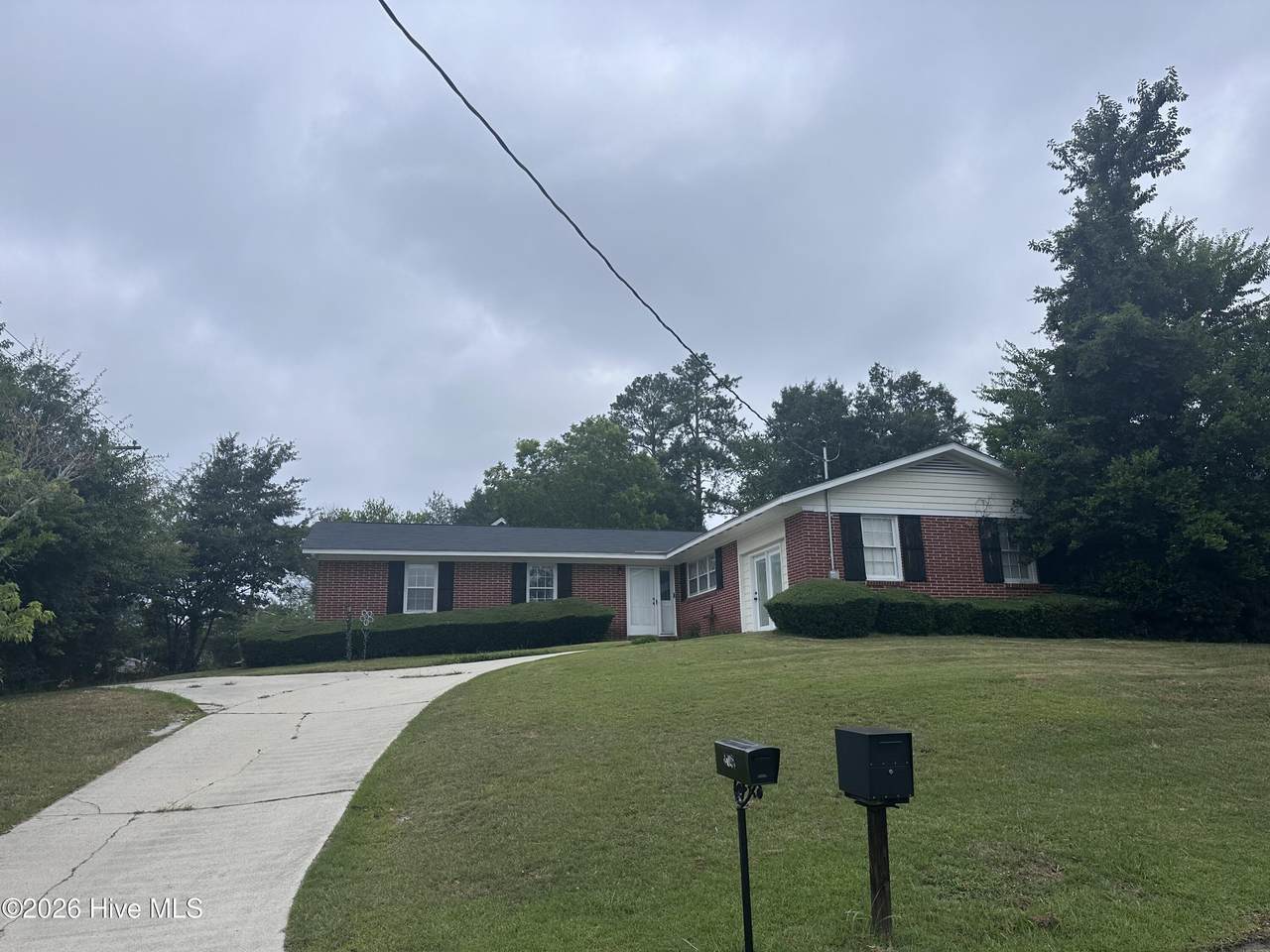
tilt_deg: +15.0
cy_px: 476
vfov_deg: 56.8
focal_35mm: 24
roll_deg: +0.6
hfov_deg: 71.6
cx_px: 635
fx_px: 881
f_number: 1.78
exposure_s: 1/7576
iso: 80
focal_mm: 6.86
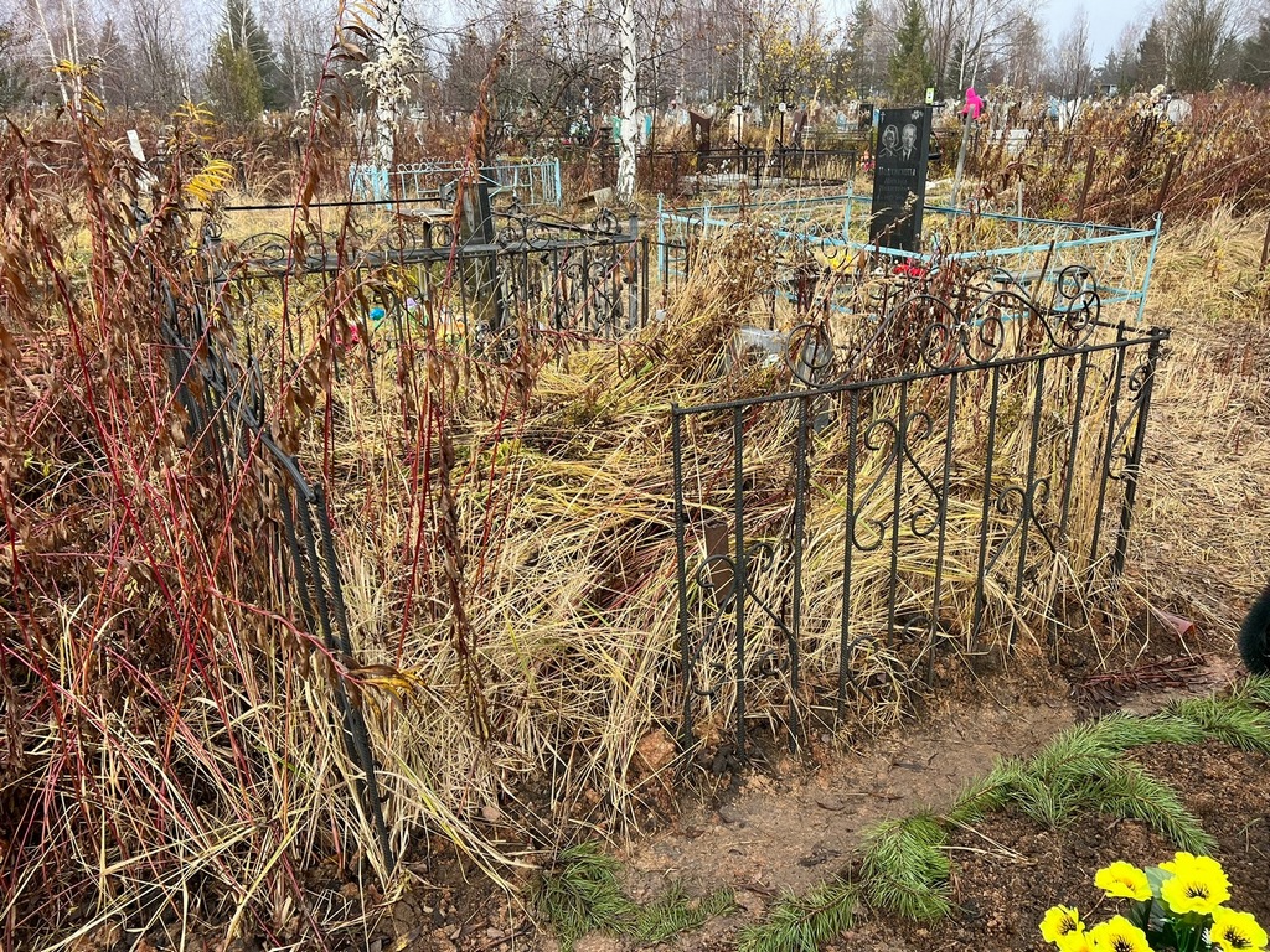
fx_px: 954
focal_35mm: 26
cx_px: 635
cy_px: 476
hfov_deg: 67.3
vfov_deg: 53.1
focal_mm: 5.7
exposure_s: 1/407
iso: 50
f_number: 1.5
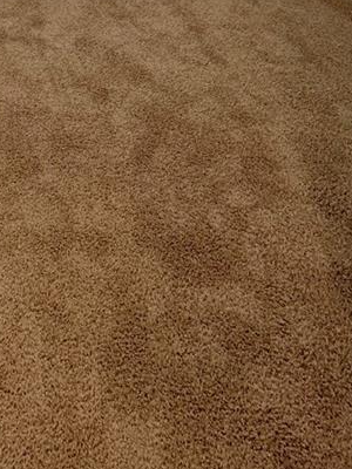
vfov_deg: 30.7
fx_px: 569
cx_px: 43
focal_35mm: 42
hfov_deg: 32.8
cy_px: -190
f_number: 2.2
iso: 200
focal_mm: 2.22
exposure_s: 1/120
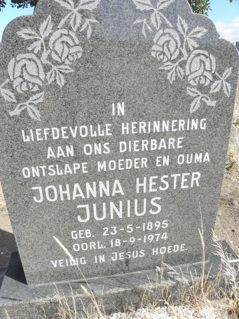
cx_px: 120
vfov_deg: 67.3
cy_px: 160
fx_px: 239
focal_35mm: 26
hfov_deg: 53.1
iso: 200
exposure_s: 1/500
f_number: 6.3
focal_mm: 4.6
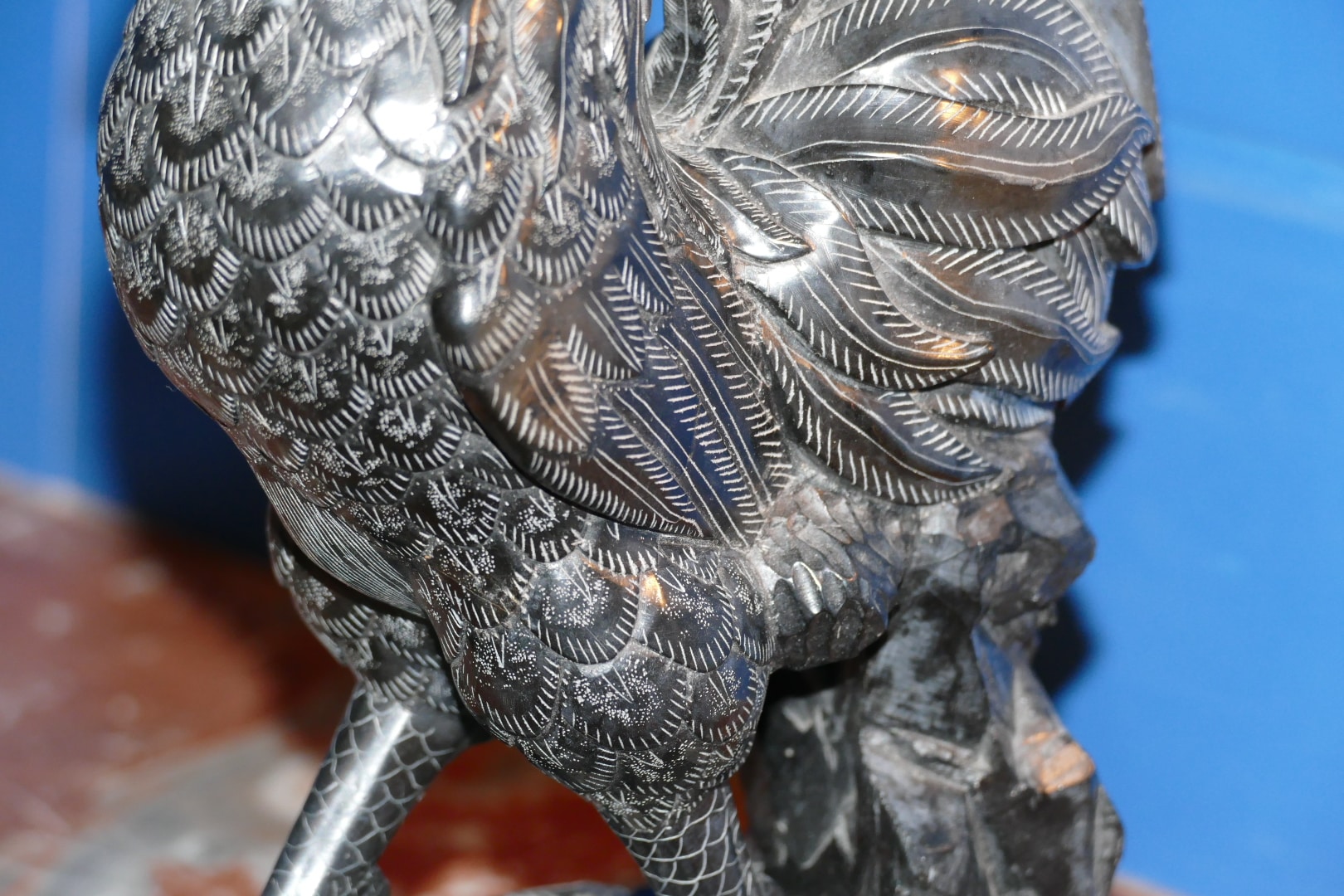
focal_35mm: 175
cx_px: 672
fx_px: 6533
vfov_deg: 7.8
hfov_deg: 11.7
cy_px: 448
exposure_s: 1/40
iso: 800
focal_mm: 63.88
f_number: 4
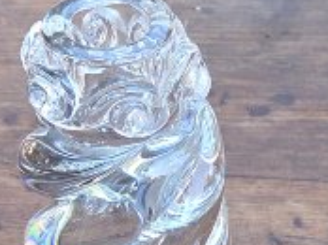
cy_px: 281
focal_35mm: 159
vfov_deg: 9.2
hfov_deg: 12.2
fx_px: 1505
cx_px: 383
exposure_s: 1/120
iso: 32
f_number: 1.8
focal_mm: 5.4
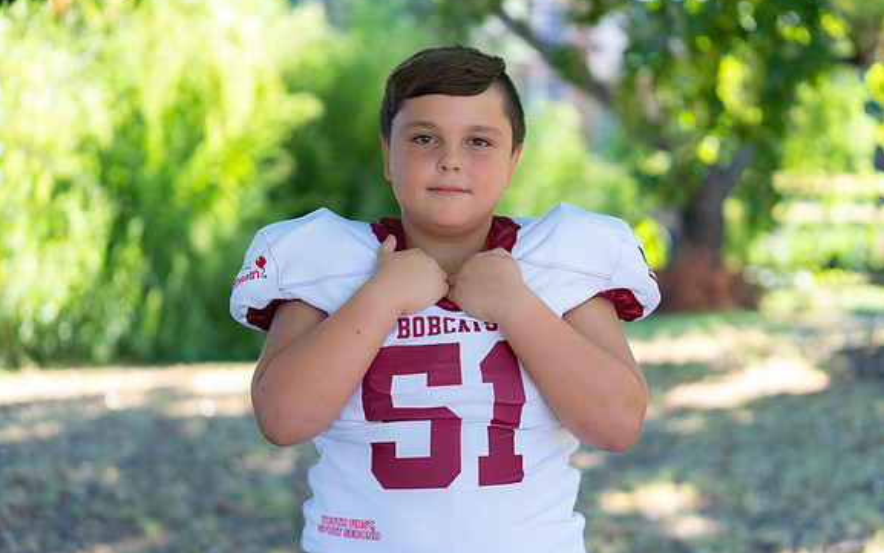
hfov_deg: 28.2
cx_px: 441
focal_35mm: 73
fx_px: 1759
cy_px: 275
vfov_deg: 17.9
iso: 200
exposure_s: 1/320
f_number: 2.8
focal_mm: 70
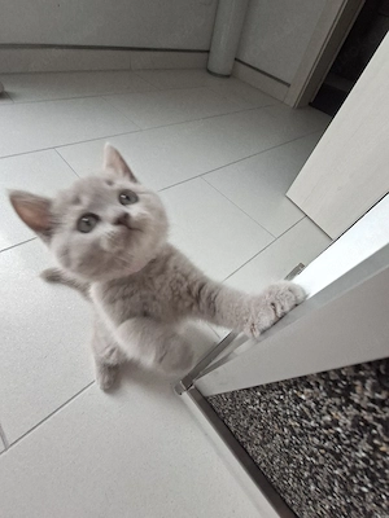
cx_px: 194
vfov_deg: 106.2
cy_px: 259
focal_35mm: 13
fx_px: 195
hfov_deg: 89.9
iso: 200
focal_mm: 1.74
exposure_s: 1/40
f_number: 2.2
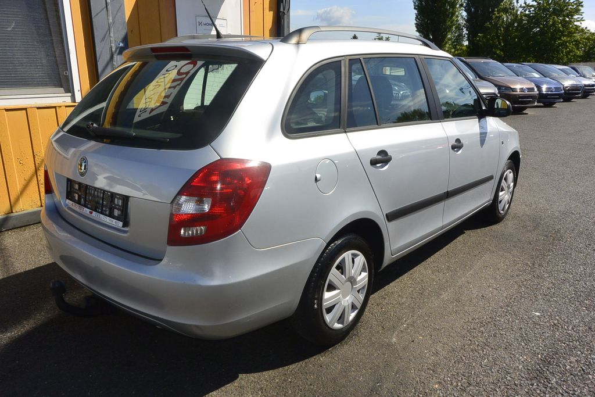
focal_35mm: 27
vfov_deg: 47.9
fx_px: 446
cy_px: 198
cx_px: 298
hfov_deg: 67.4
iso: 160
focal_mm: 10
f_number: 11
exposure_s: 1/250
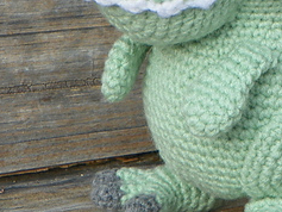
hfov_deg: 8.4
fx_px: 1915
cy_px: 58
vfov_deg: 6.3
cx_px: 231
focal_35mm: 235
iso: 64
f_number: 4
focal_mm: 15.5
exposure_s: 1/160
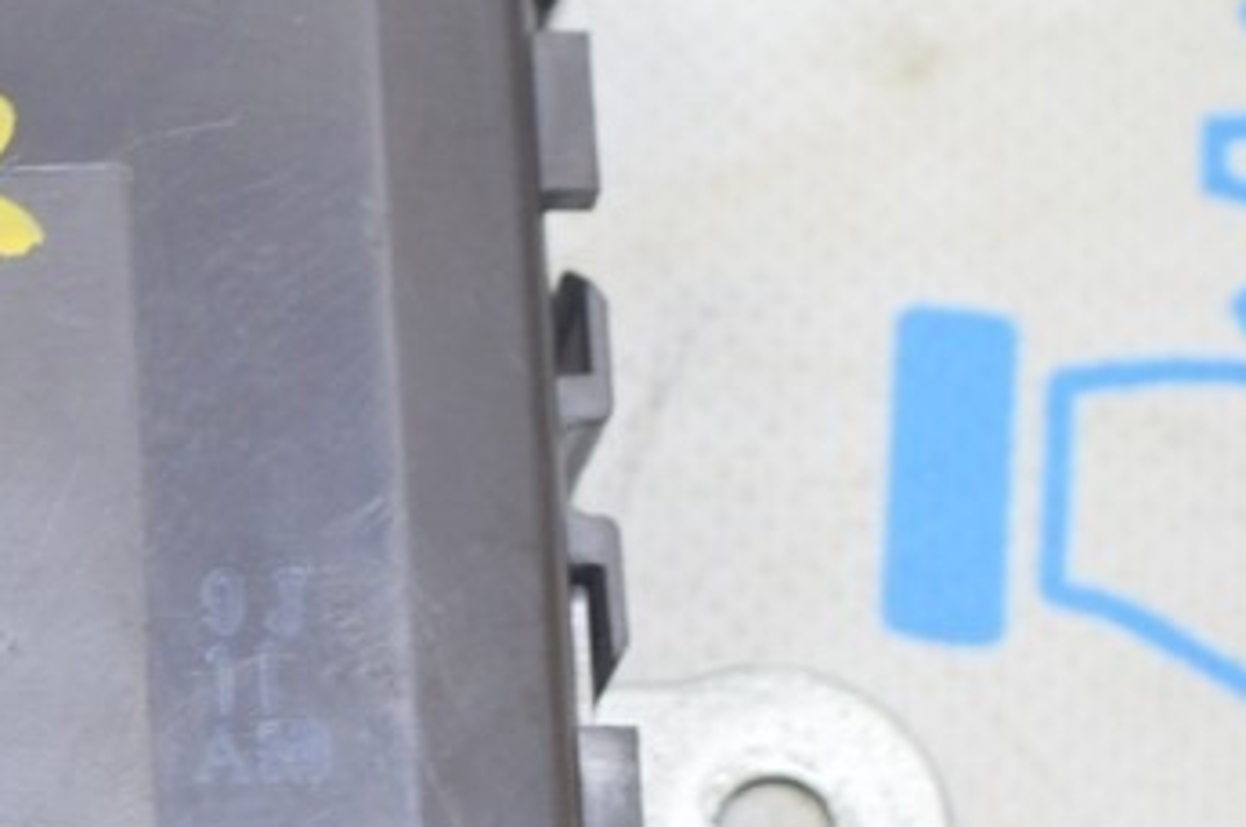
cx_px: -444
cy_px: 547
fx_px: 6929
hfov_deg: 10.0
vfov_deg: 6.8
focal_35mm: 200
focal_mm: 45
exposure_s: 1/15
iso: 400
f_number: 5.6
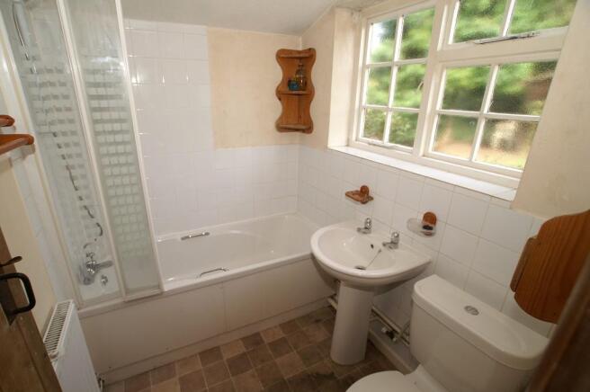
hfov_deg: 95.0
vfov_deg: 71.9
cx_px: 295
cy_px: 196
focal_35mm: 16
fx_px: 270
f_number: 5
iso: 100
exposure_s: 1/60
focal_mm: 11
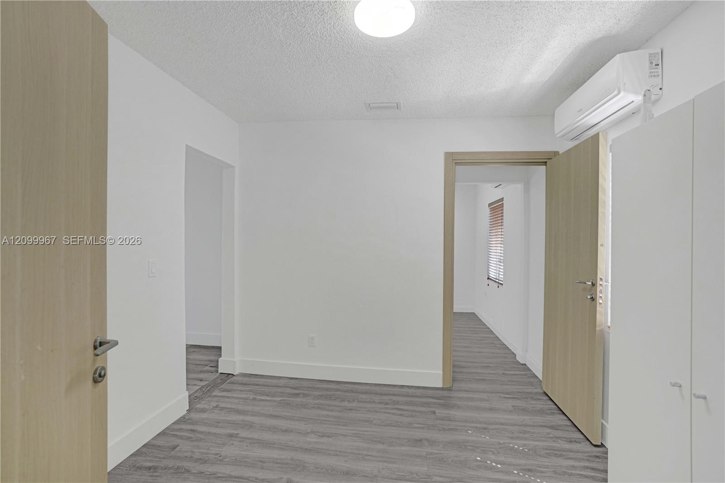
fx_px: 322
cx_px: 362
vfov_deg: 73.7
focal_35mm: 16
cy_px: 242
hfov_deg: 96.8
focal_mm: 16
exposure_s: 1/200
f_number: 5.6
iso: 1600
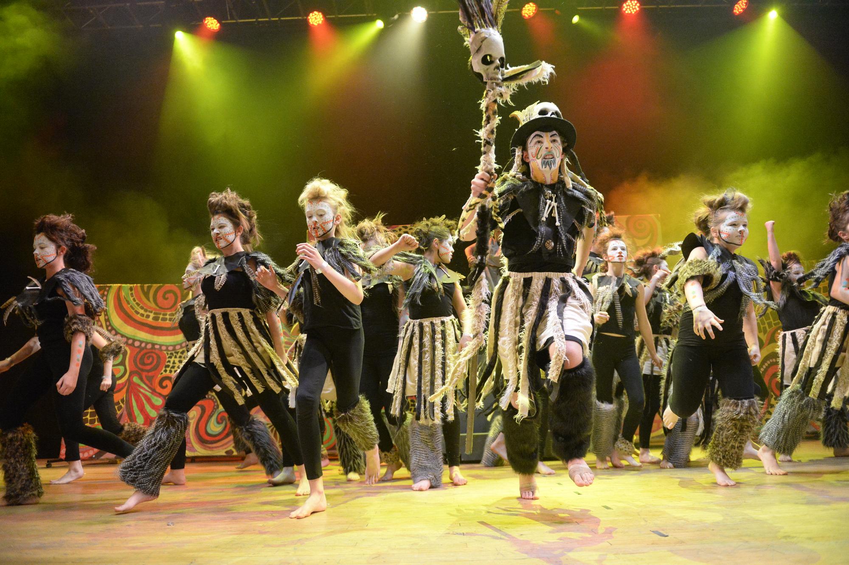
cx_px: 424
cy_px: 282
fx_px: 566
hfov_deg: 73.8
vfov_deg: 53.1
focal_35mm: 24
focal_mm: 24
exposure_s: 1/2000
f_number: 2.8
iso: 10000
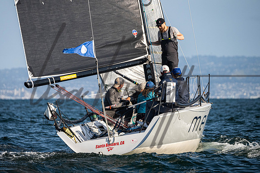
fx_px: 2644
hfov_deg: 5.6
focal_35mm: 366
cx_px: 115
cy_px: 76
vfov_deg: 3.8
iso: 400
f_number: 5.3
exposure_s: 1/4000
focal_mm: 270
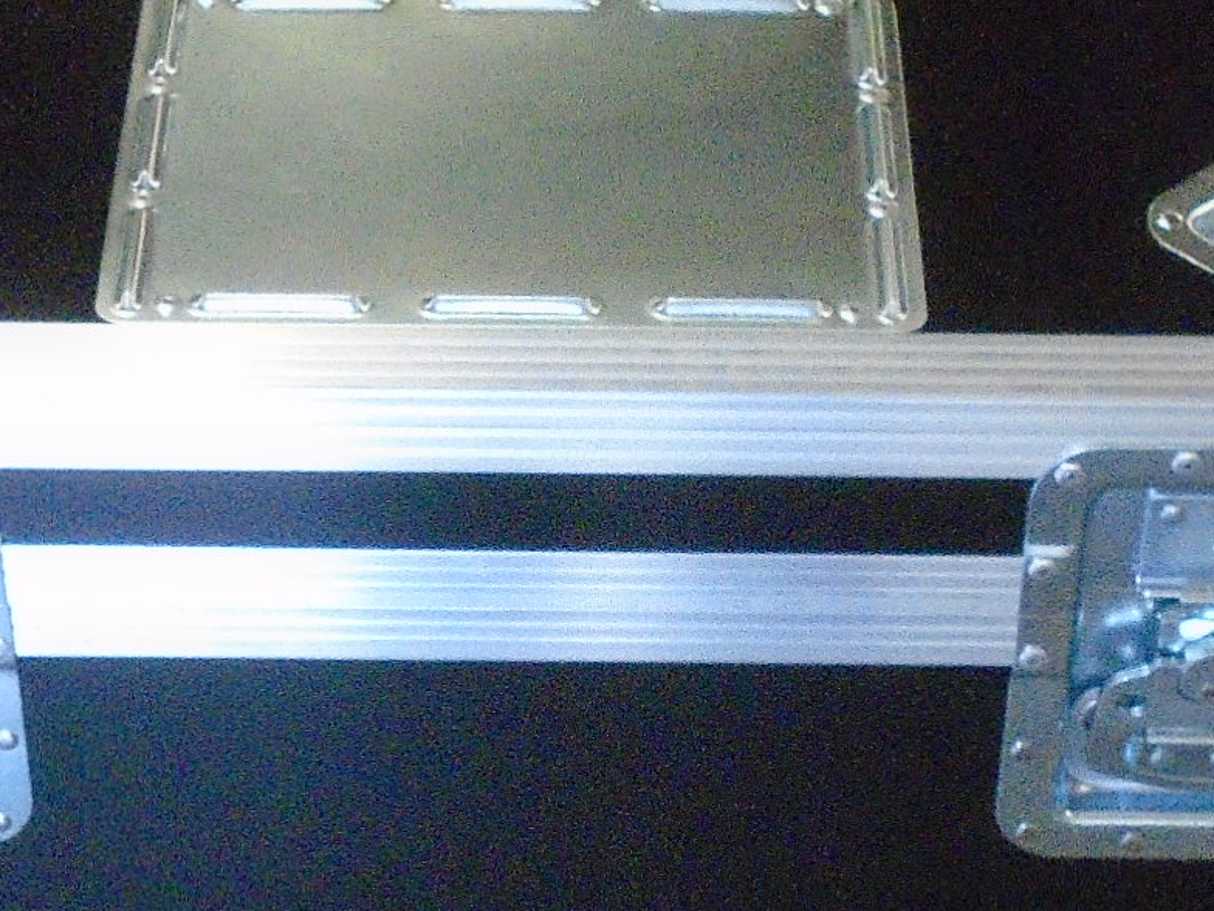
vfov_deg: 12.4
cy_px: 624
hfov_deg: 16.5
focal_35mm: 119
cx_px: 638
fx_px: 4173
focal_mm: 6.4
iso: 800
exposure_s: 1/125
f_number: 3.8
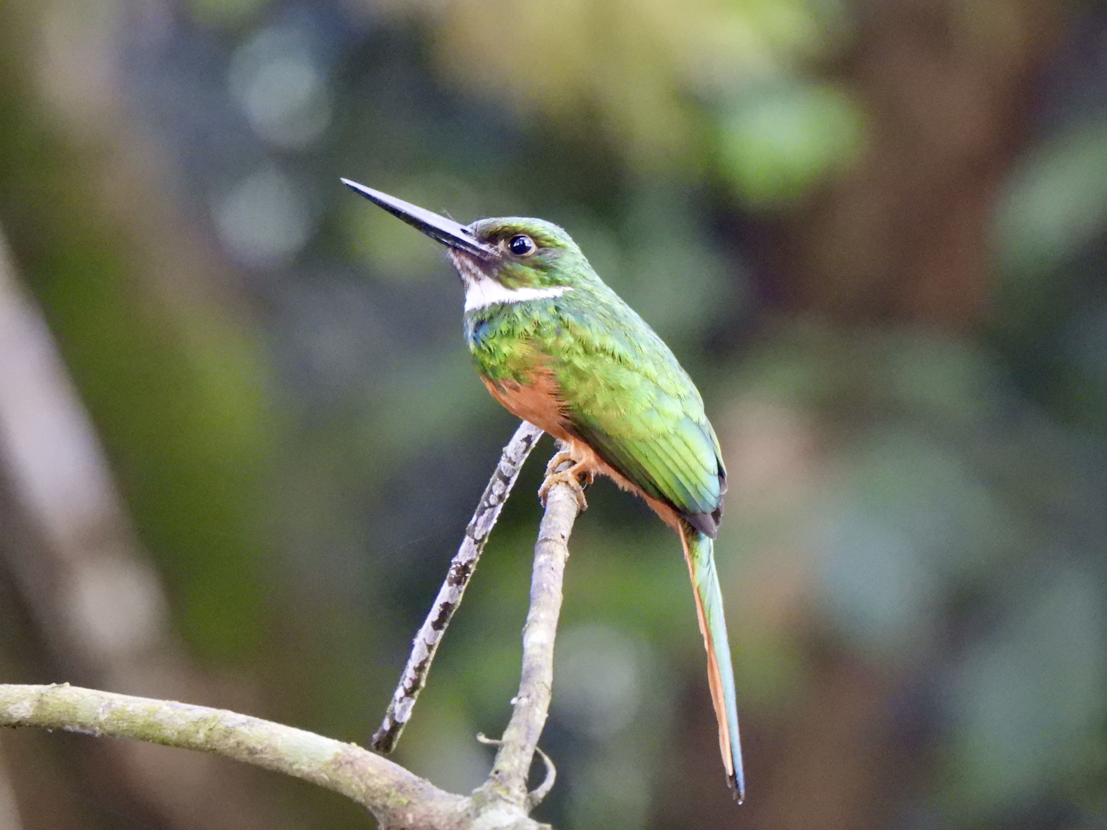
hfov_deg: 1.7
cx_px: 554
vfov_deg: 1.2
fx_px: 38375
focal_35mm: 1200
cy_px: 415
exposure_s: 1/30
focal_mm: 214
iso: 1600
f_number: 6.3
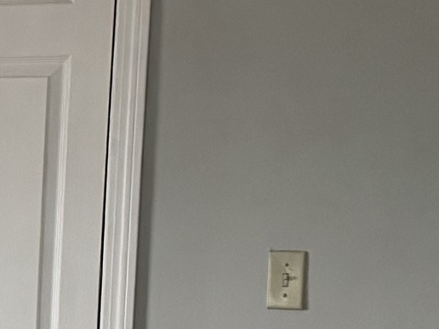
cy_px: 400
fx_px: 1814
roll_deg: -1.6
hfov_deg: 12.8
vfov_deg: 10.2
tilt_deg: -6.9
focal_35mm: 143
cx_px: -300
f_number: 1.78
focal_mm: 6.76
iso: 500
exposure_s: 1/60
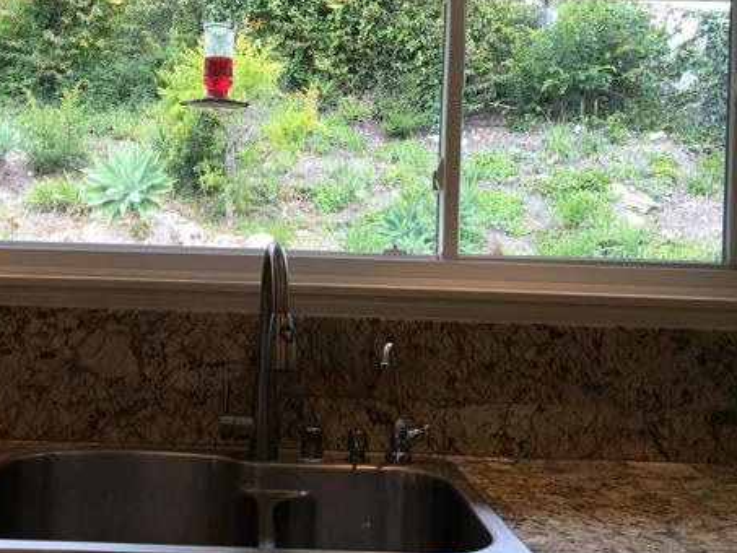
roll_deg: -2.0
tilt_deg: -0.3
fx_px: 873
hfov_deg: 45.1
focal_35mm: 41
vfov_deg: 35.1
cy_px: 255
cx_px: 244
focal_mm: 4.15
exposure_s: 1/120
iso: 32
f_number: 2.2
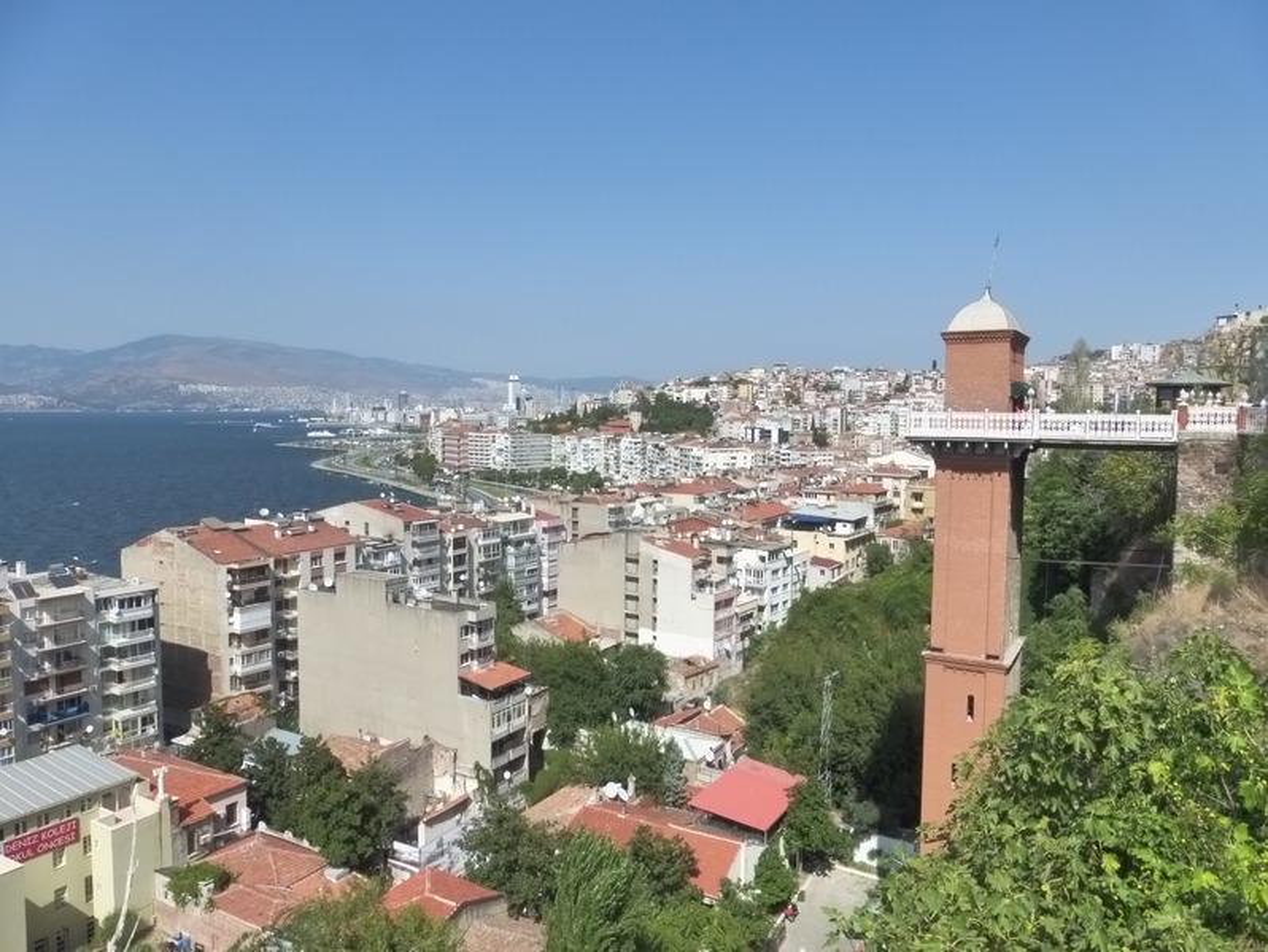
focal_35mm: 24
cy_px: 476
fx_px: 879
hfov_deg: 71.6
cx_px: 634
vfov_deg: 56.8
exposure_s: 1/1600
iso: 400
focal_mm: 4.3
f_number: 4.5
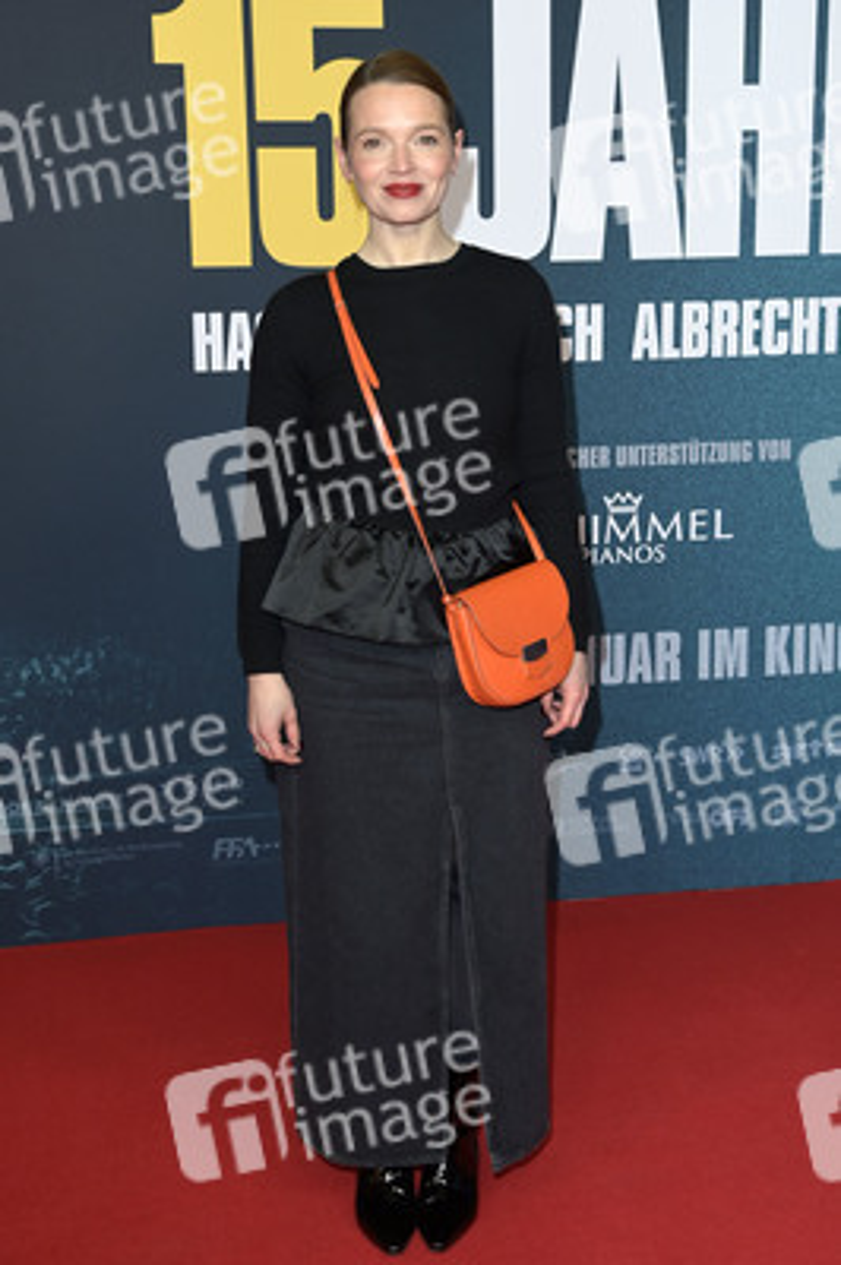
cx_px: 420
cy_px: 632
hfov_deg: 25.9
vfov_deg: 38.2
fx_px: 1825
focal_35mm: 52
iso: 640
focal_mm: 52
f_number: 5.6
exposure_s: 1/250
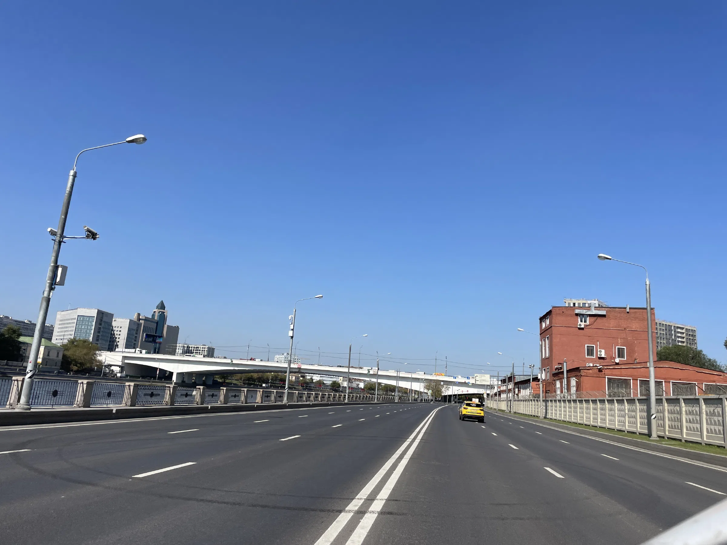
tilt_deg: +10.3
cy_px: 272
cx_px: 364
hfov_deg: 67.3
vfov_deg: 53.1
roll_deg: -2.6
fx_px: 546
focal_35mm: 26
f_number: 1.6
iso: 32
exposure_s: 1/4464
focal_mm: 4.2
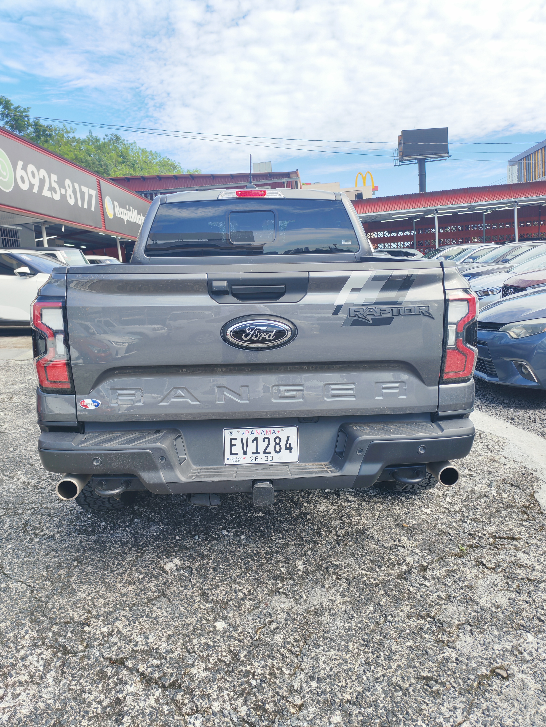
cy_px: 364
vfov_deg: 65.3
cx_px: 273
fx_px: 568
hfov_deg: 51.4
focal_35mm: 27
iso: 50
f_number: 1.9
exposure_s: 1/290
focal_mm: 6.12
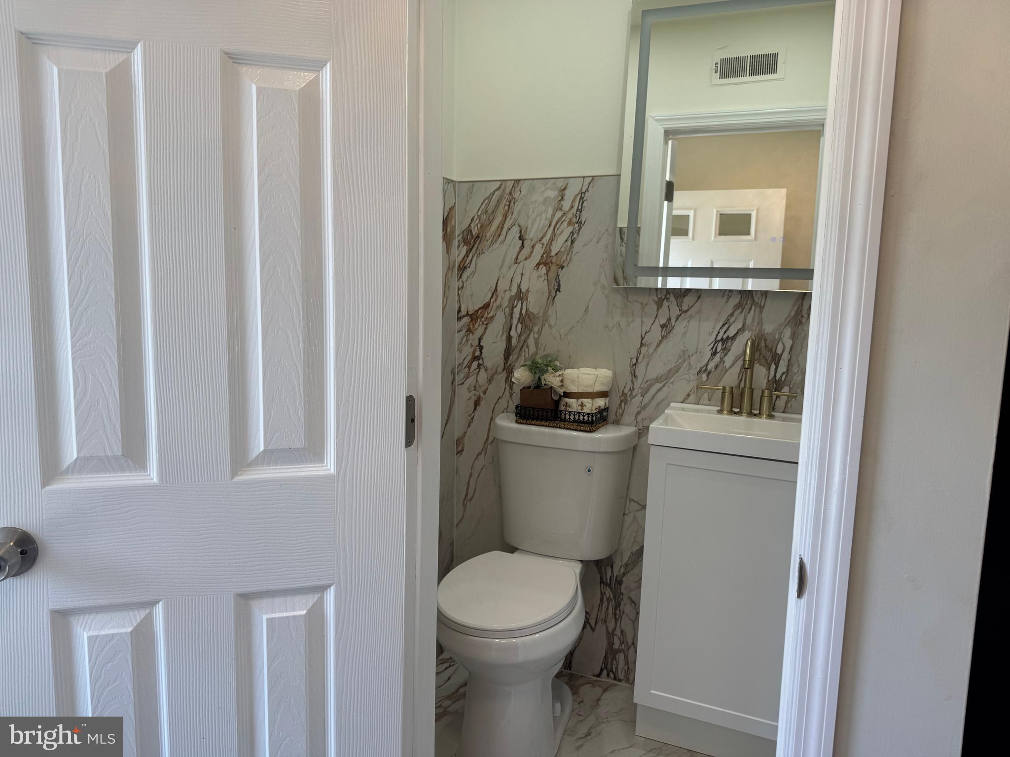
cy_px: 378
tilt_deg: -6.7
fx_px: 700
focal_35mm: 24
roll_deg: -1.5
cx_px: 505
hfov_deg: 71.6
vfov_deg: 56.8
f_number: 1.78
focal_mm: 6.76
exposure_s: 1/255
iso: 64
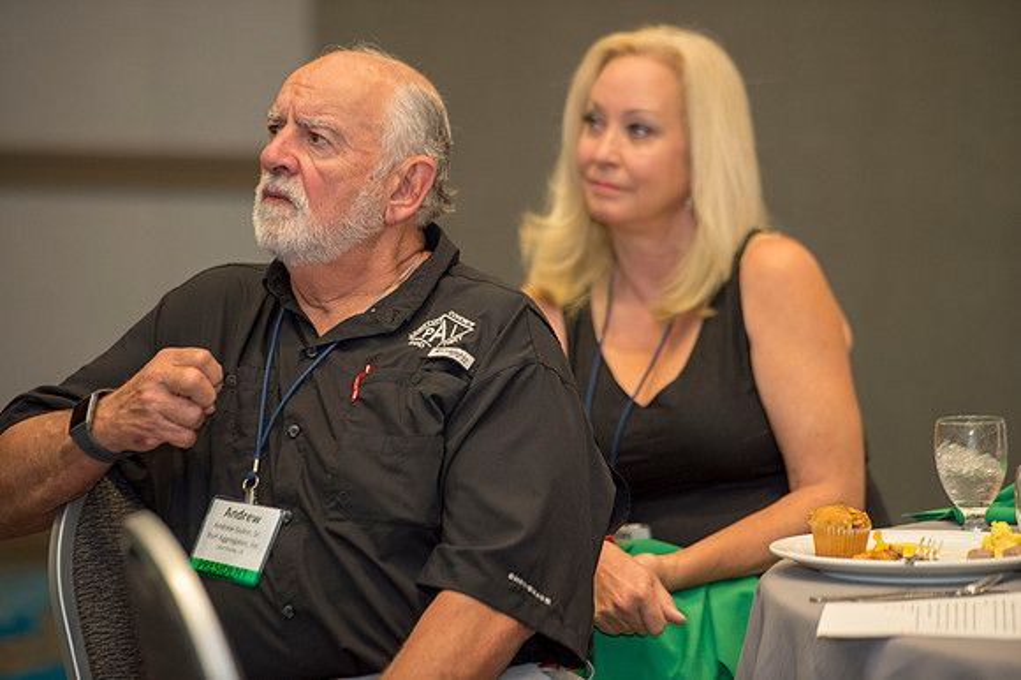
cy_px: 340
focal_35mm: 200
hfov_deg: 10.3
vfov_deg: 6.9
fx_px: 5669
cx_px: 510
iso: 1250
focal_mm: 200
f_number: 2.8
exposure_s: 1/160
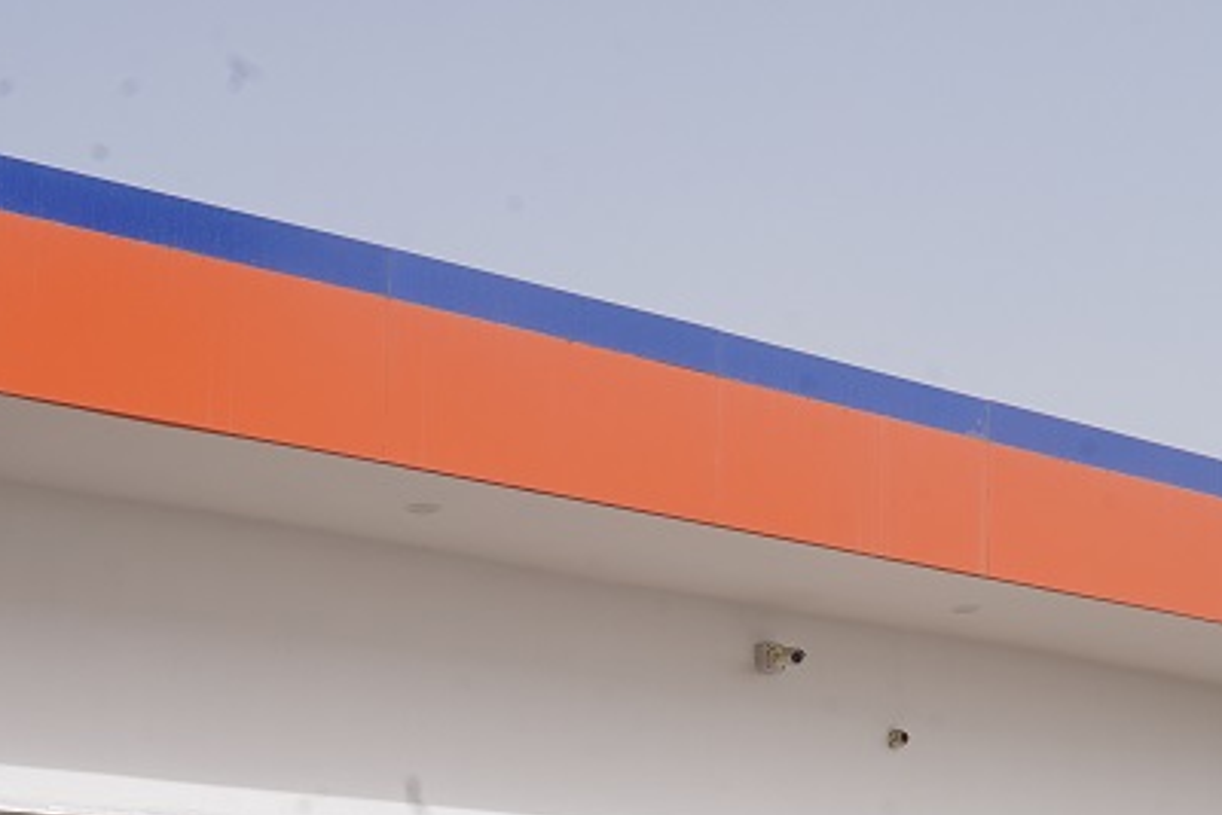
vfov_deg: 18.1
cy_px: 929
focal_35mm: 72
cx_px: 448
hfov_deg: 28.0
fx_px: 2445
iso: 200
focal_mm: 24
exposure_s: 1/125
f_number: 18
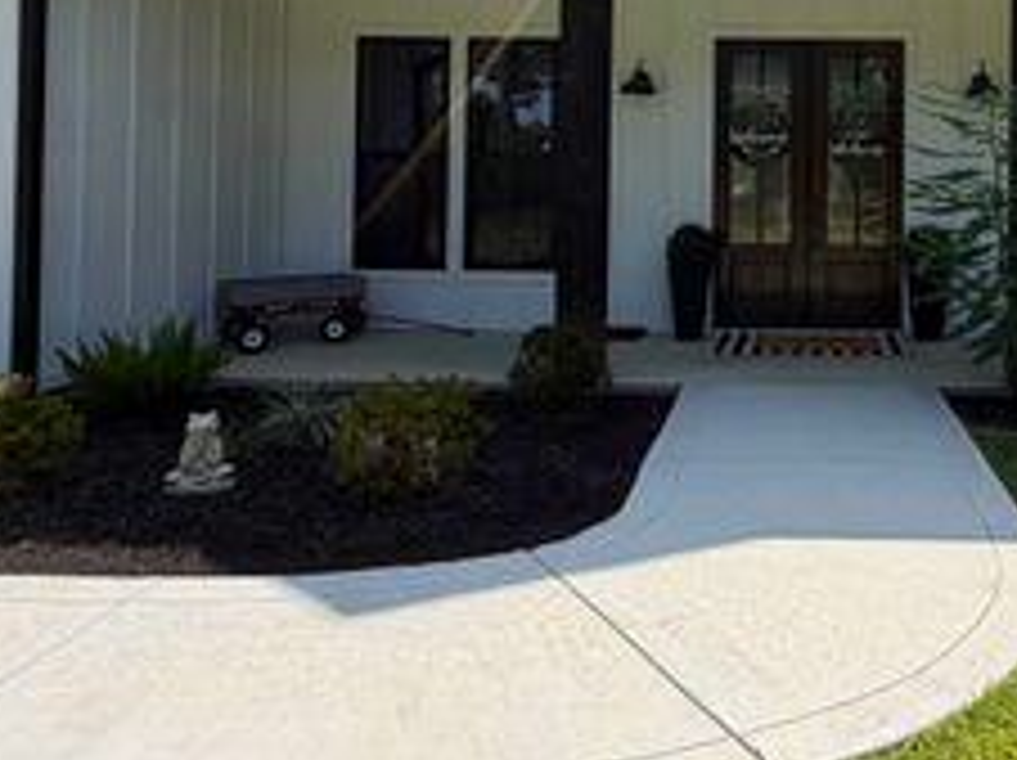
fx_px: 910
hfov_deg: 54.7
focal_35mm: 31
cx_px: 801
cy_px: 173
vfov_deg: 43.6
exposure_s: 1/864
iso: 20
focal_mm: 2.22
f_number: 2.2
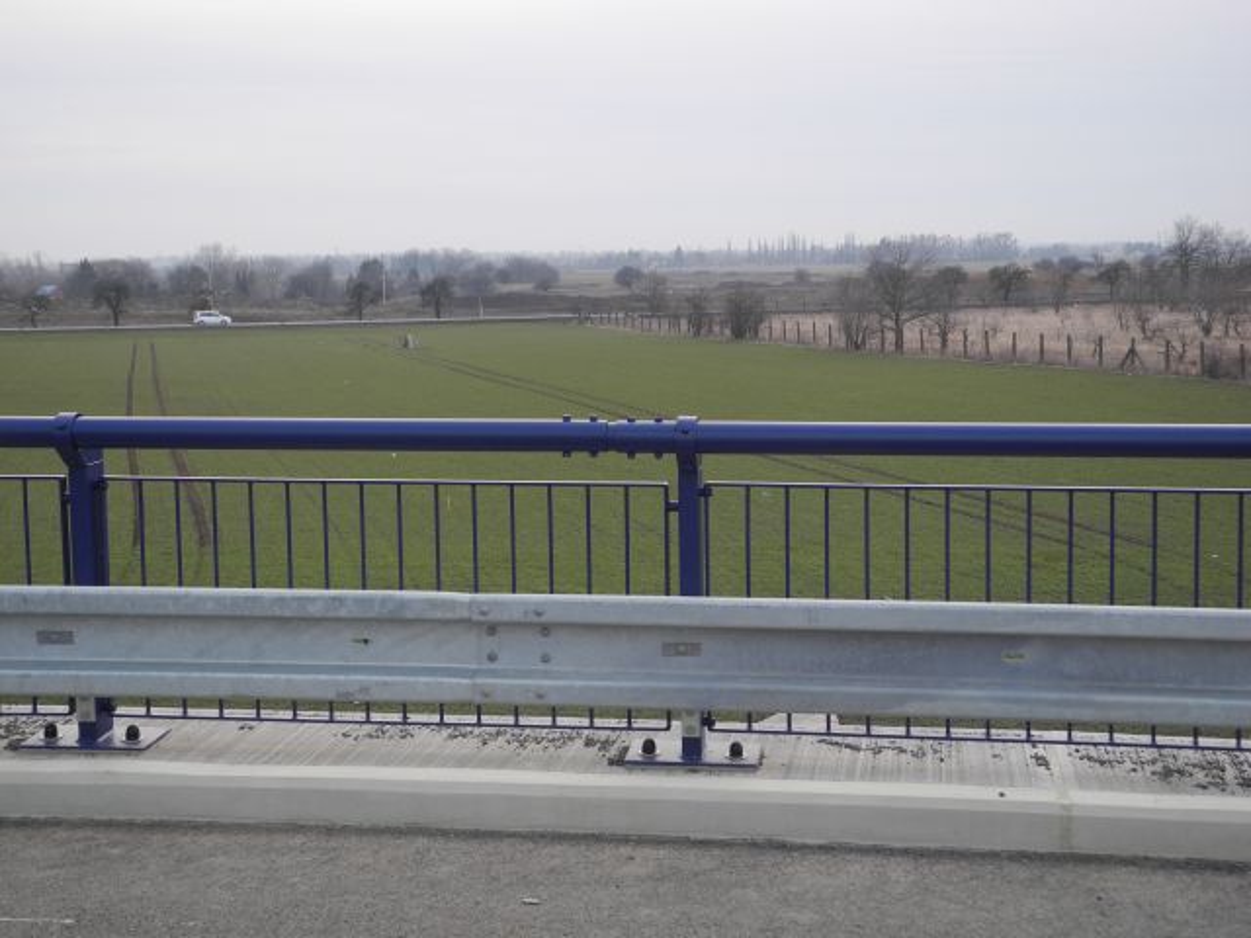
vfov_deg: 26.6
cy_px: 469
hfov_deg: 34.9
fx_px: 1988
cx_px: 626
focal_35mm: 55
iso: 100
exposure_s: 1/130
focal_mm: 11.8
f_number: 3.5
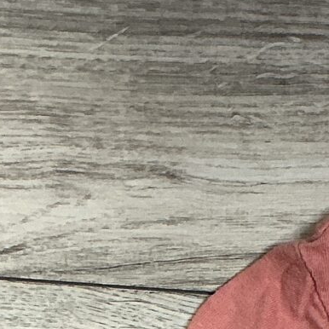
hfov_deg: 9.7
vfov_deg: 9.9
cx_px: 622
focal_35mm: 170
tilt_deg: -83.4
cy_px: 540
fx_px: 1828
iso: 64
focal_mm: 3
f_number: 1.8
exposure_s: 1/60
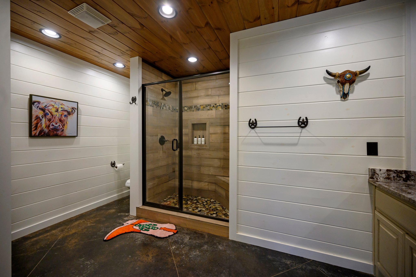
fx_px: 162
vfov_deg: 81.1
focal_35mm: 14
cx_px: 208
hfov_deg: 104.3
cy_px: 138
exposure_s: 1/80
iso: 400
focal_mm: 14
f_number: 4
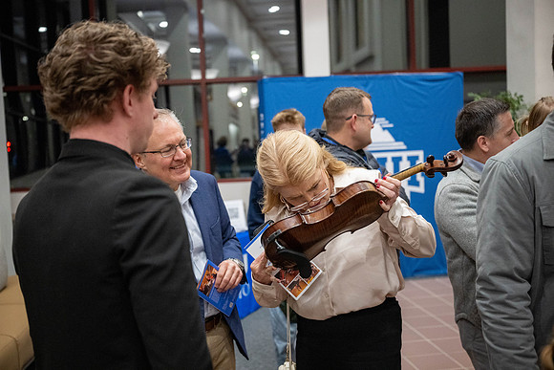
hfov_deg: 50.7
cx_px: 277
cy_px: 185
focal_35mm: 38
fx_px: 585
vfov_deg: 35.1
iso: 3200
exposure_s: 1/400
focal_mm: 38
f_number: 2.8
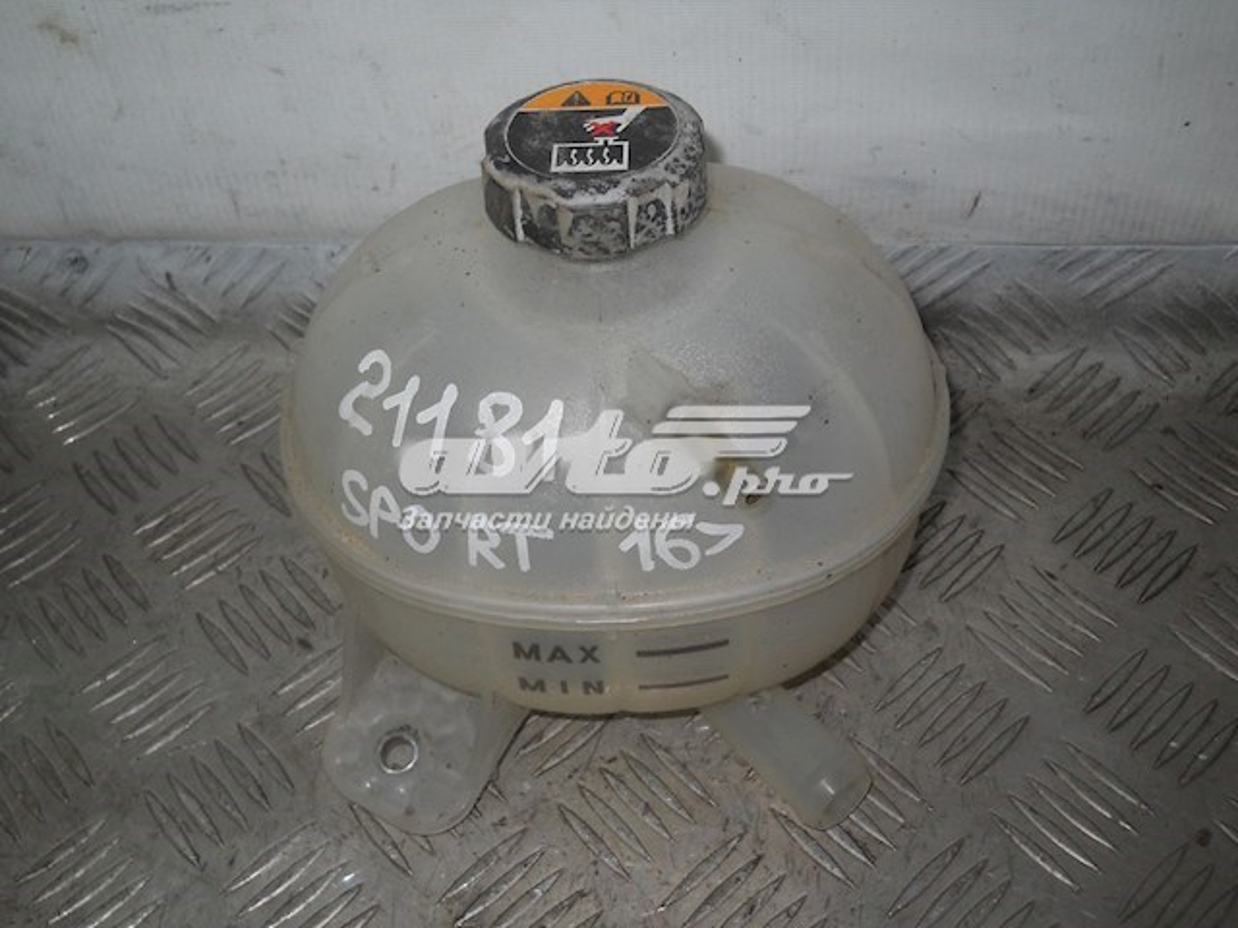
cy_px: 464
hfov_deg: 45.8
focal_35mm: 41
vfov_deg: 35.1
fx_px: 1466
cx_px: 619
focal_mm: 6.72
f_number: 5.5
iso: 80
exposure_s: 1/30
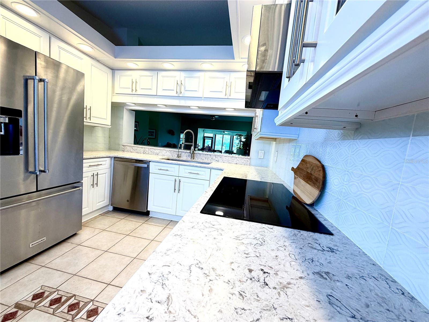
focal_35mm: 14
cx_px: 214
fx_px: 174
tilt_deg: -6.1
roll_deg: -4.3
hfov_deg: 102.1
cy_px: 161
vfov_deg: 85.7
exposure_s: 1/120
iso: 80
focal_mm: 2.22
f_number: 2.2
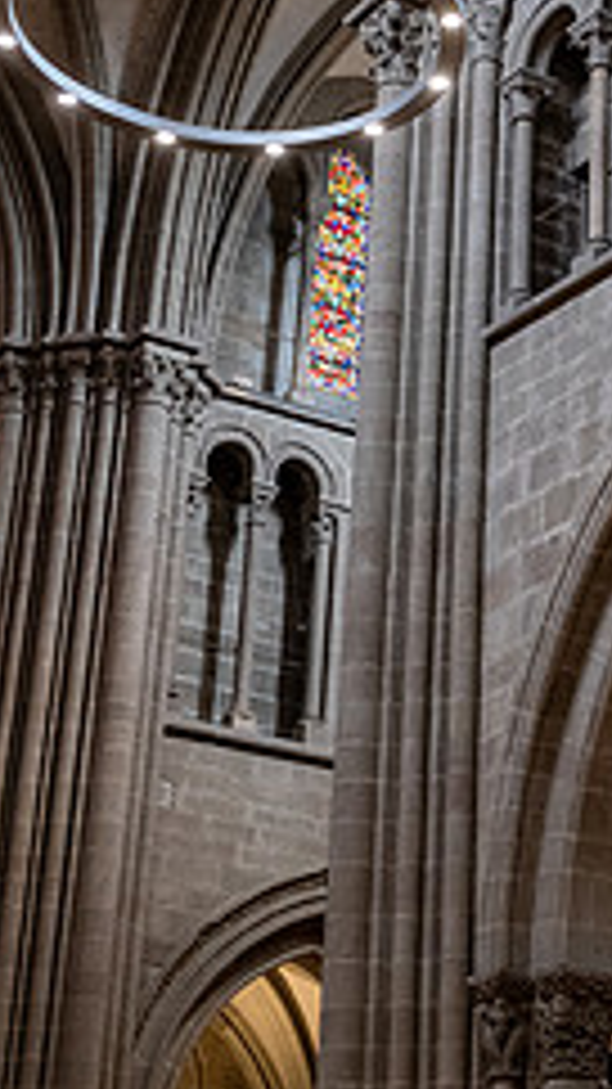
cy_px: 202
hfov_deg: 14.9
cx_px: 572
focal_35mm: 80
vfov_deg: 26.0
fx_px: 2310
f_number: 2.8
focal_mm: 27.4
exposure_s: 1/20
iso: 1600
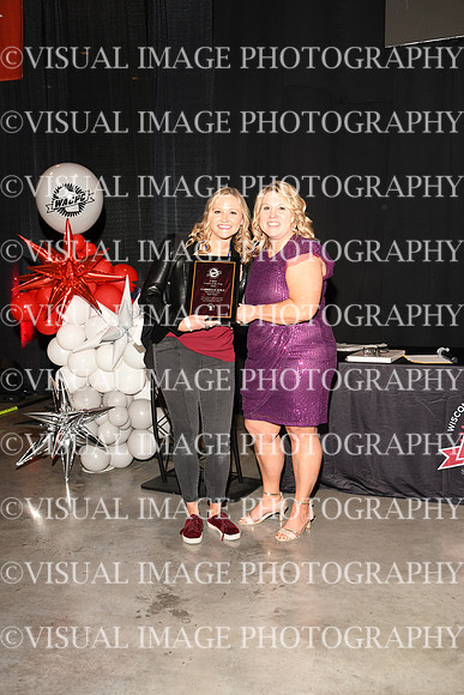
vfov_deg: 51.9
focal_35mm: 37
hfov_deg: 36.0
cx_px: 232
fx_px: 715
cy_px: 348
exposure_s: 1/200
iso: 640
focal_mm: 25
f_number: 8
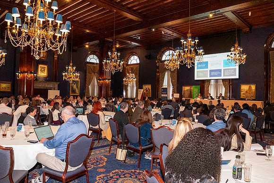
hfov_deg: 67.4
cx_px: 137
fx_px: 206
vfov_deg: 48.0
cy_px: 92
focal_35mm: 27
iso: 6400
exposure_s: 1/80
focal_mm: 18
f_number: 6.3
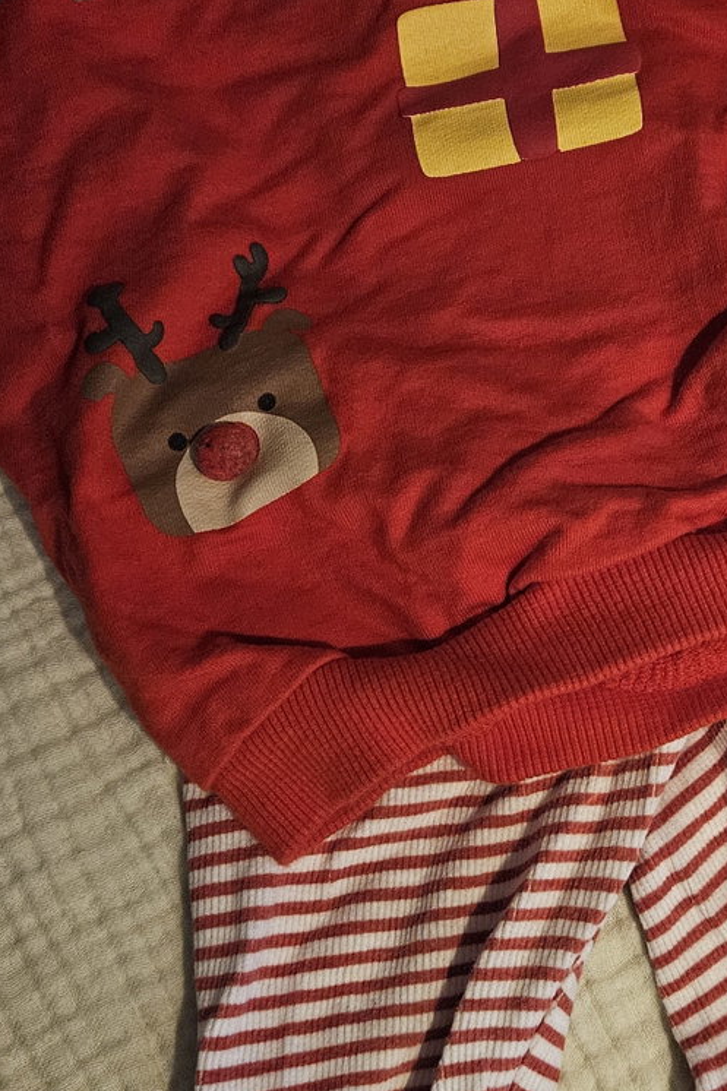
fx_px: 1606
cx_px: 588
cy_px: 606
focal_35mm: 53
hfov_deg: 25.1
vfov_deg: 37.5
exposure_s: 1/100
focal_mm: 5.4
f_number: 1.8
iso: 800
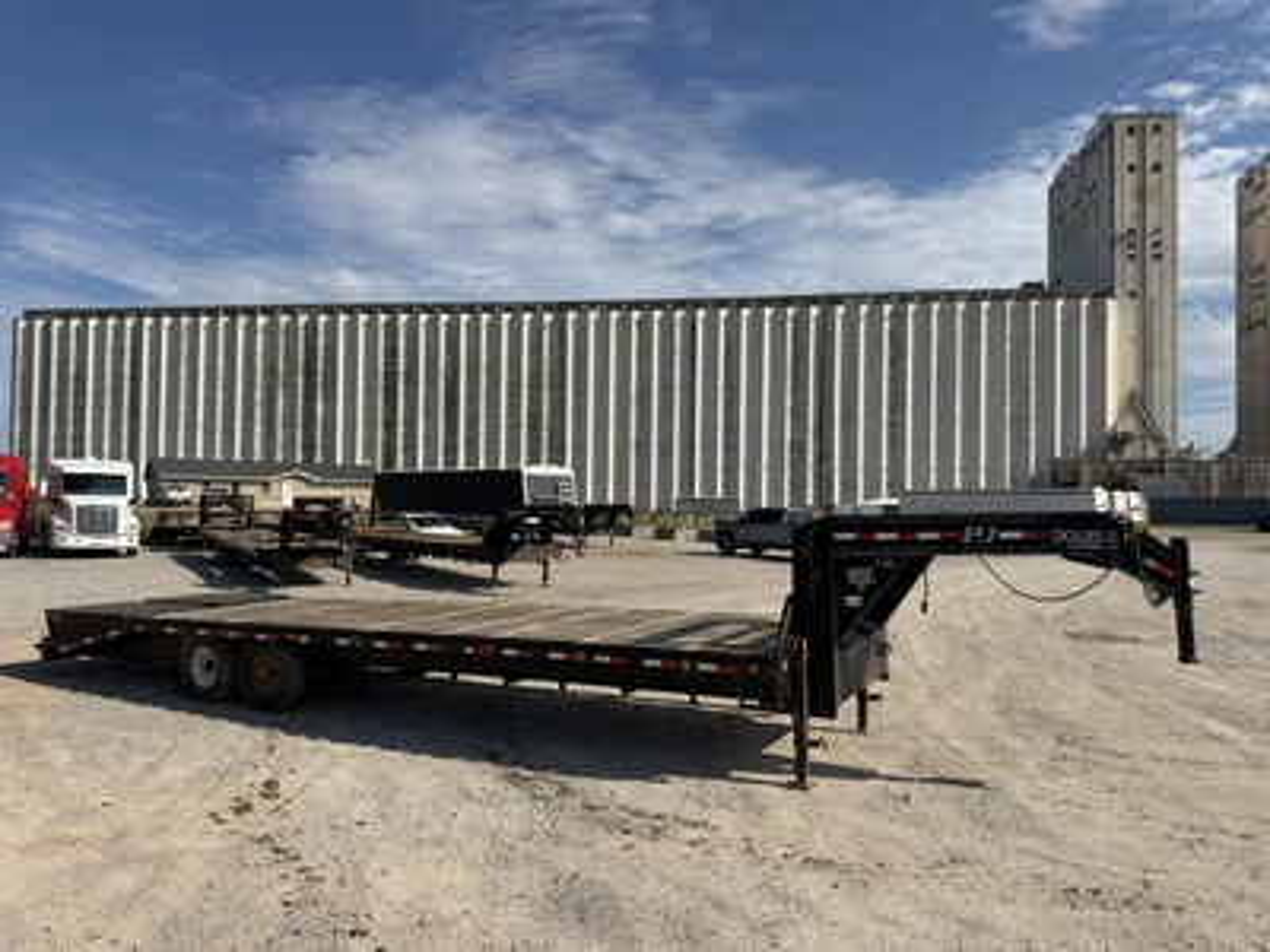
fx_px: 881
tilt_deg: +0.6
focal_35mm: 24
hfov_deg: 71.6
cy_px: 476
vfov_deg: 56.8
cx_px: 635
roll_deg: -1.0
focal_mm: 6.76
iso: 80
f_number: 1.78
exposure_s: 1/8130
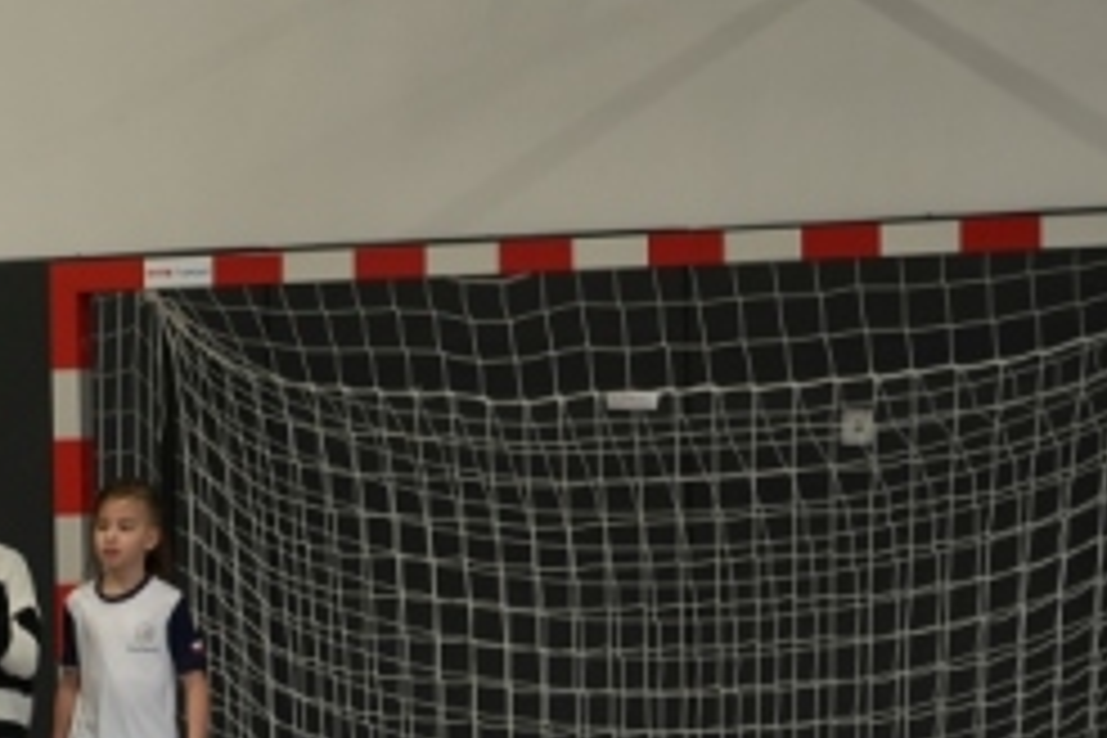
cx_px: -441
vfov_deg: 7.3
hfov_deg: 10.8
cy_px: 961
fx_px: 5688
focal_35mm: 185
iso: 800
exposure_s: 1/160
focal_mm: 57
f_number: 4
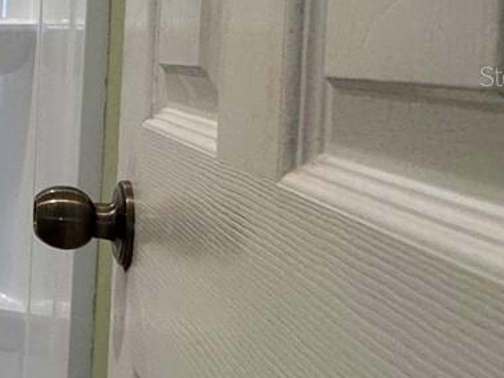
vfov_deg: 24.4
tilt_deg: -3.4
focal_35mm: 59
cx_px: -456
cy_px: 76
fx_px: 859
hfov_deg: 20.2
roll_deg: -1.0
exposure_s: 1/120
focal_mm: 2.22
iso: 200
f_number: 2.2
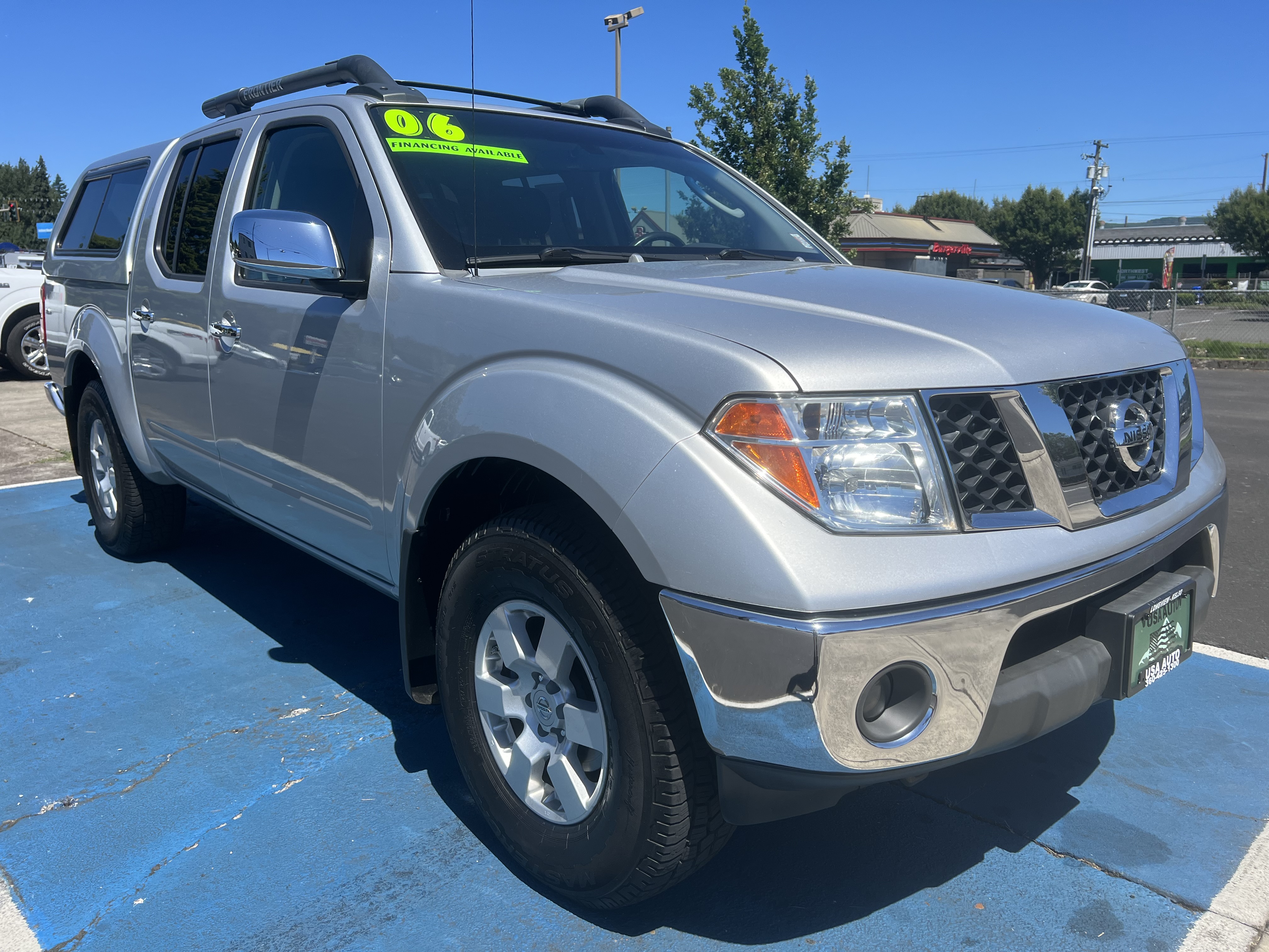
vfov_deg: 53.1
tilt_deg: -11.9
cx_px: 634
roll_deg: +0.2
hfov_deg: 67.3
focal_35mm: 26
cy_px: 476
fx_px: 953
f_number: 1.5
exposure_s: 1/4274
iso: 50
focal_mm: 5.7
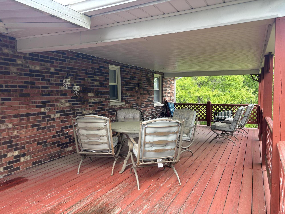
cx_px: 142
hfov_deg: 67.3
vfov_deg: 53.1
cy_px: 107
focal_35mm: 26
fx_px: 214
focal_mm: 5.96
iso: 64
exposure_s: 1/121
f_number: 1.6
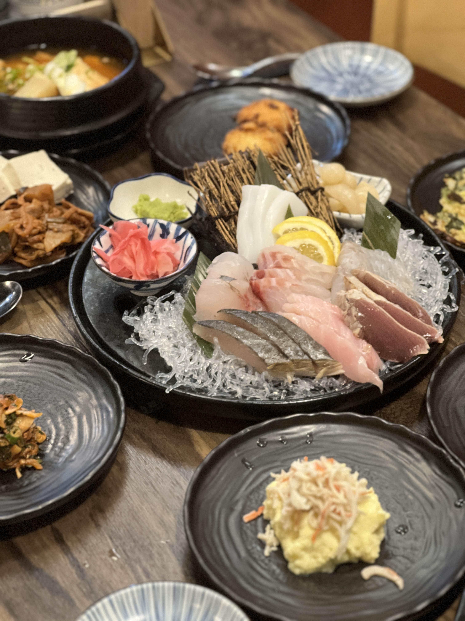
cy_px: 310
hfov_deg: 19.1
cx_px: 232
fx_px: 1379
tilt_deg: -34.9
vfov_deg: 25.3
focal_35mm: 77
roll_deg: +2.1
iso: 400
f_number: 2.8
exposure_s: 1/20
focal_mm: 9
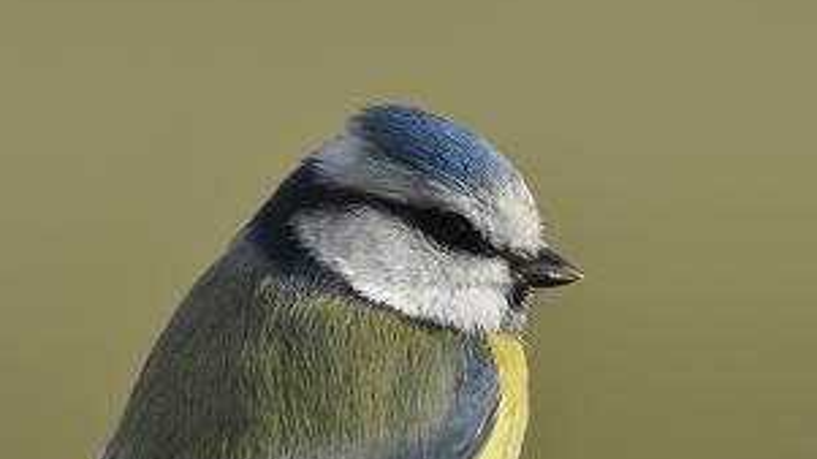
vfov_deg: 1.3
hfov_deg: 2.3
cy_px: 448
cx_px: 430
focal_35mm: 940
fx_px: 20355
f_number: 6.3
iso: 200
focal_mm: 300
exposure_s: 1/500
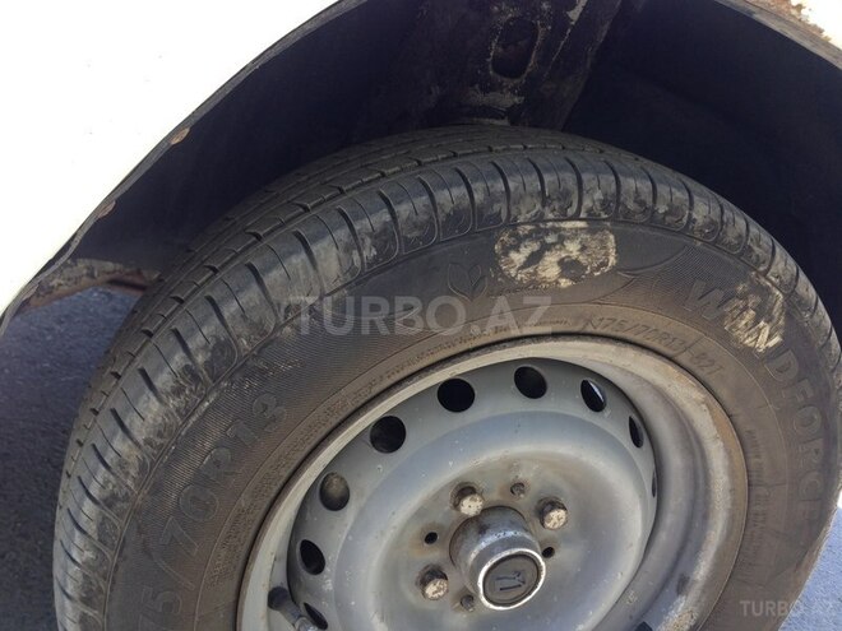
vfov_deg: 42.9
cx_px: 421
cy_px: 316
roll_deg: -20.6
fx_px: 803
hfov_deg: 55.4
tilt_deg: -18.4
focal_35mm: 33
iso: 50
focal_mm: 4.12
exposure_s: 1/154
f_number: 2.4
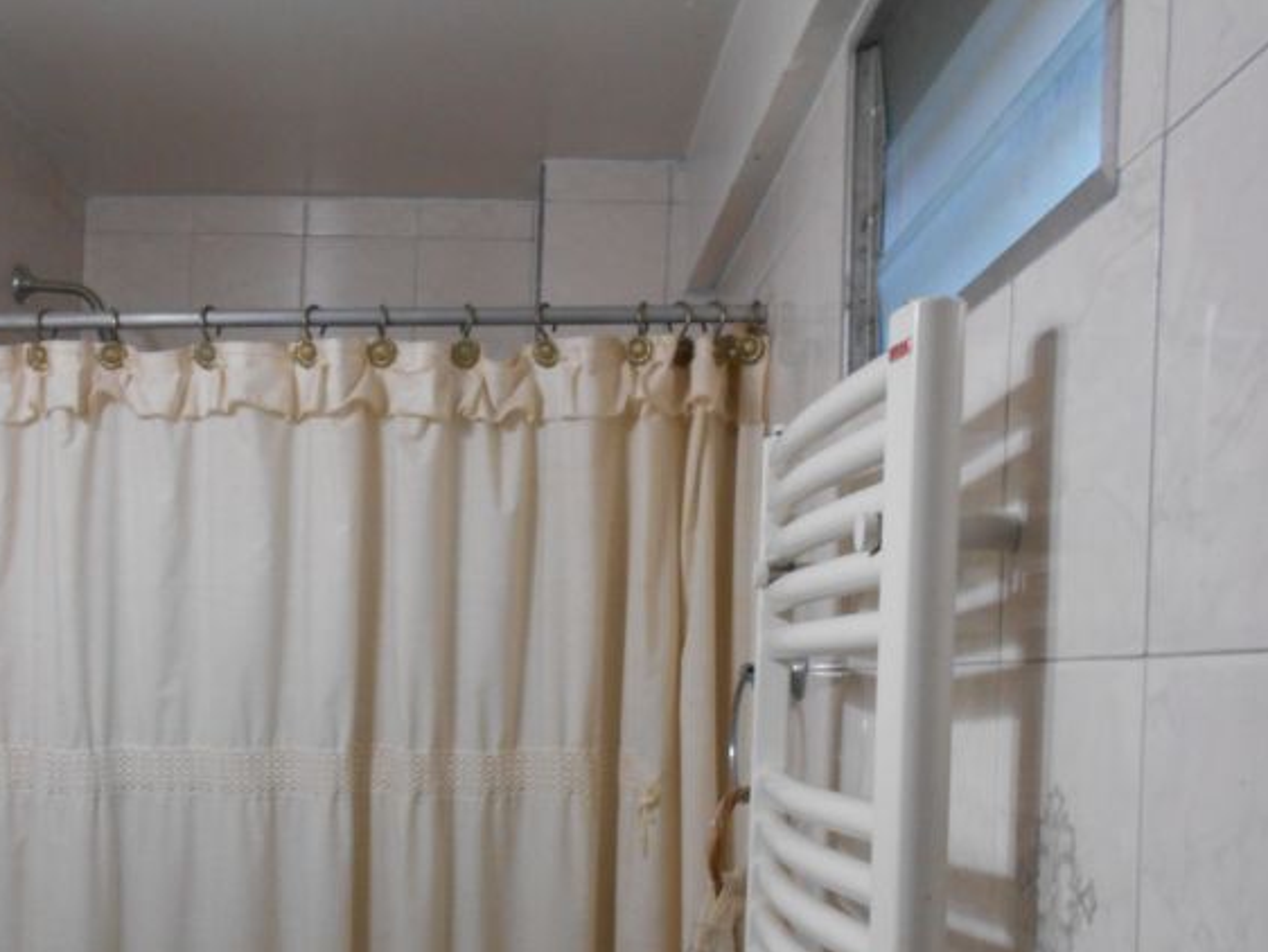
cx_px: 444
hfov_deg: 49.4
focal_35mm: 37
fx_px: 1356
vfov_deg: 38.0
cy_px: 675
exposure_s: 1/30
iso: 280
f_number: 3.2
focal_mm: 4.6
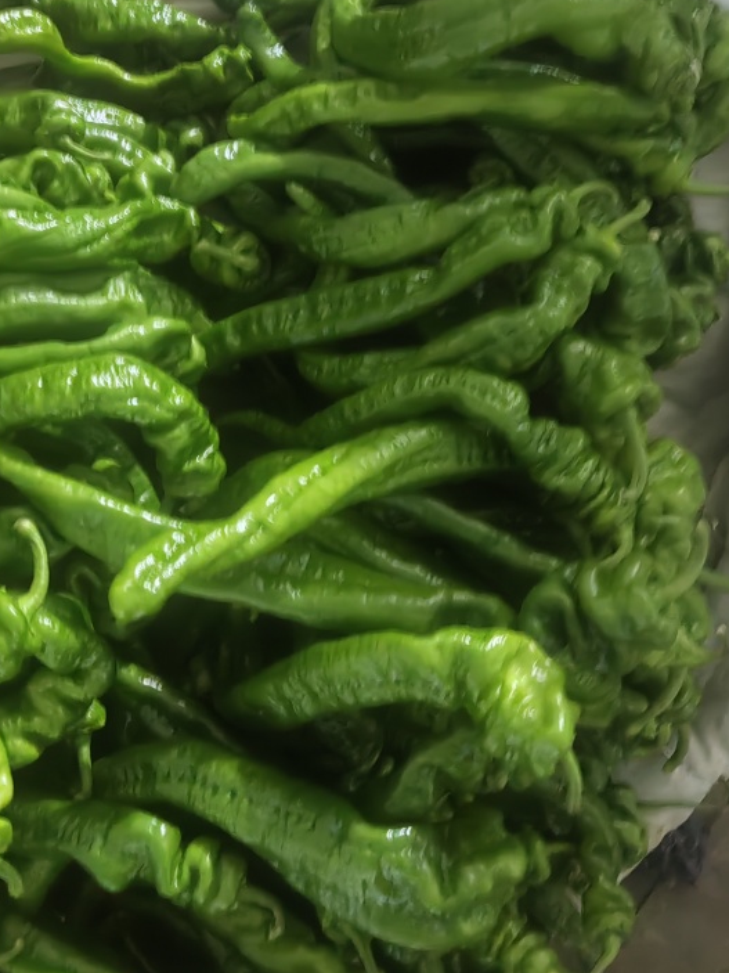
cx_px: 315
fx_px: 1152
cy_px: 372
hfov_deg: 35.1
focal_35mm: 41
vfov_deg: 45.4
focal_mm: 5.52
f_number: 1.9
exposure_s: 1/25
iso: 640
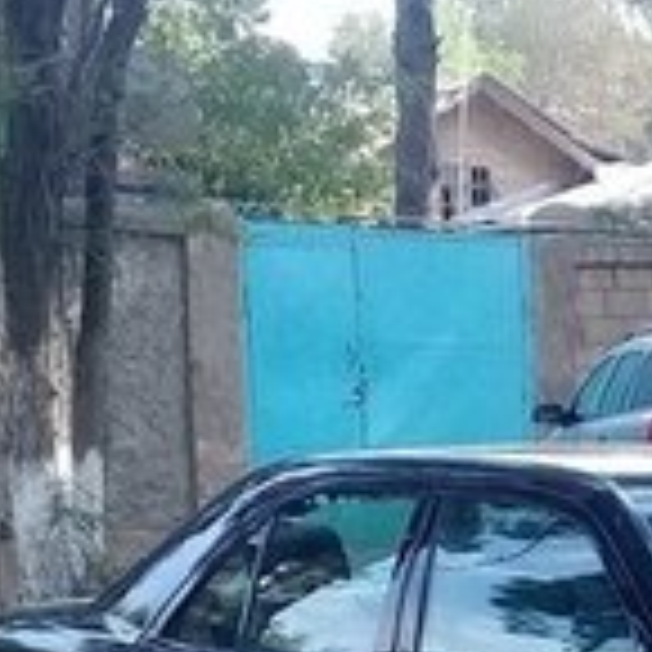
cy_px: 969
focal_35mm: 125
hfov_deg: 13.7
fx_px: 2664
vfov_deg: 13.2
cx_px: 710
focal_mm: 3.3
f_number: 2.2
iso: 64
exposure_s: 1/164
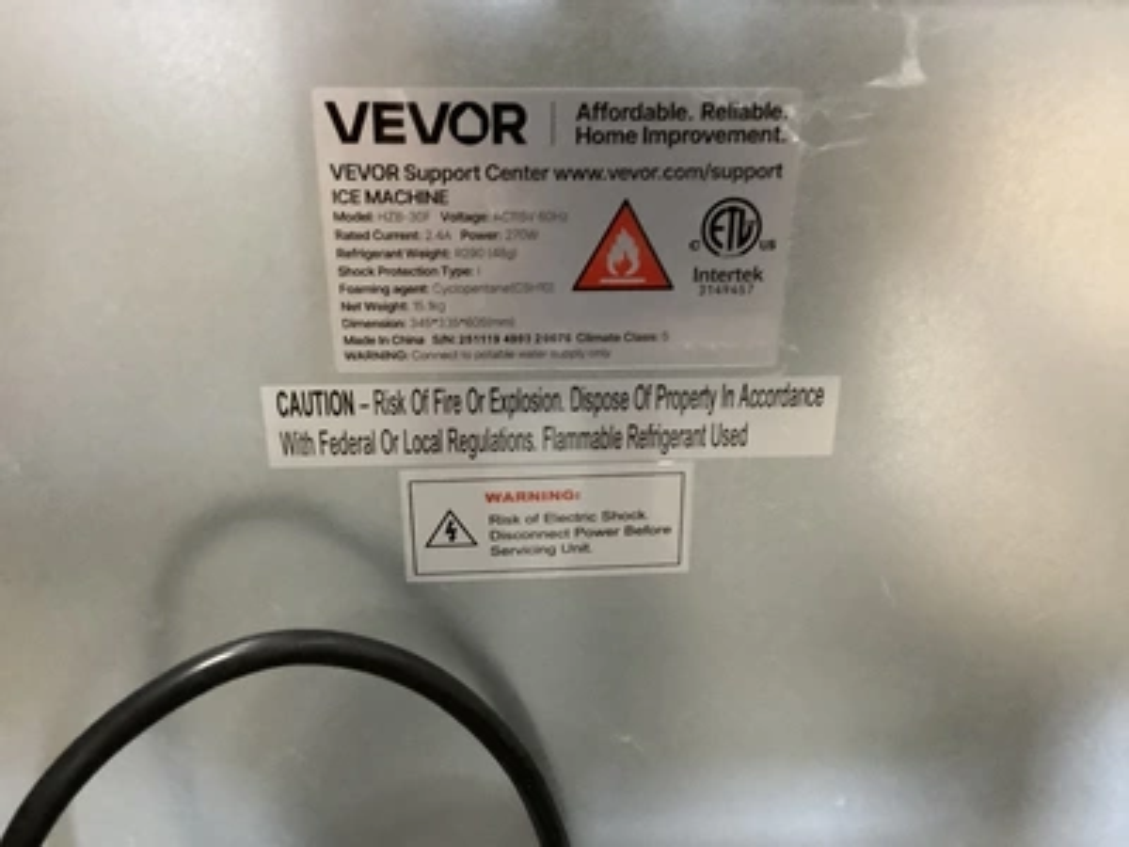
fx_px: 1011
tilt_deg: -23.3
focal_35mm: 31
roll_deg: +2.0
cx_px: 564
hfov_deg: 58.4
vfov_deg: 45.4
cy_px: 424
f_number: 2.4
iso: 500
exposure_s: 1/30
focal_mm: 3.3
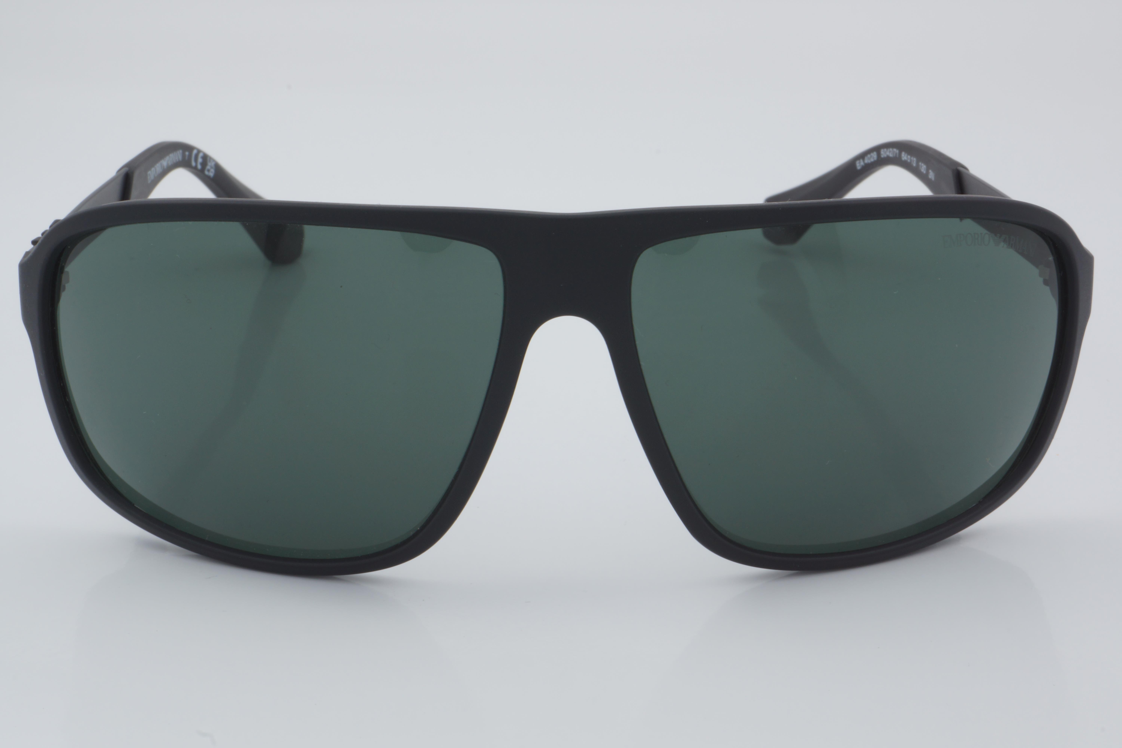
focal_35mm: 68
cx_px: 561
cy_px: 374
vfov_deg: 20.2
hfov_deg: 29.9
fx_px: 2104
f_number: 32
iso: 100
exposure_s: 1/4
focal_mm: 45
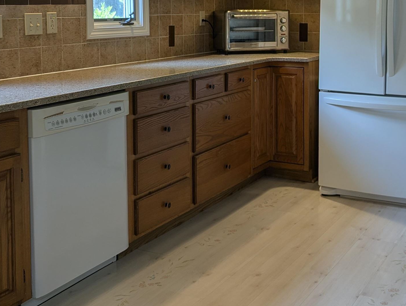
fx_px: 611
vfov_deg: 27.4
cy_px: 54
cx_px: 266
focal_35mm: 52
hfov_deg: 36.4
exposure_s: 1/60
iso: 44
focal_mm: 6.81
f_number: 1.85
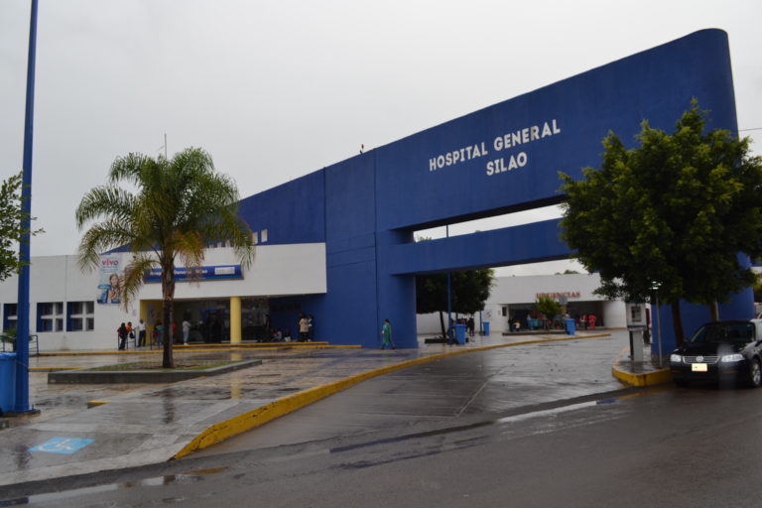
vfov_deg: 43.6
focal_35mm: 30
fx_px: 635
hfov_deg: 61.9
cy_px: 254
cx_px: 381
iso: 100
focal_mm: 20
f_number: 7.1
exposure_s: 1/200
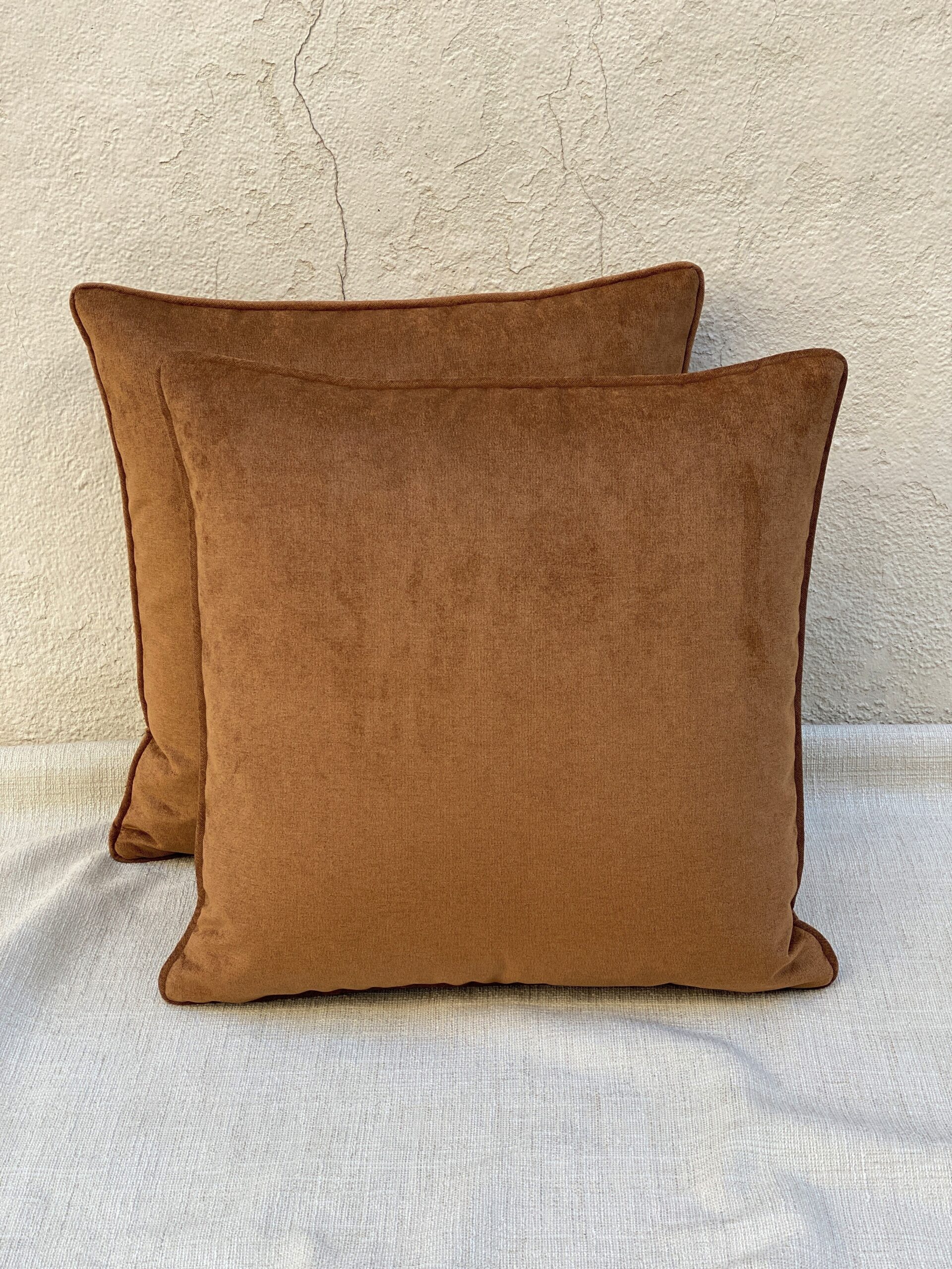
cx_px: 476
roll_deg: +2.0
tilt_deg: -21.7
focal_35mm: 52
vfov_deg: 36.8
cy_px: 634
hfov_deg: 28.0
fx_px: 1907
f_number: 2
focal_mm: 6
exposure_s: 1/122
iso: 20
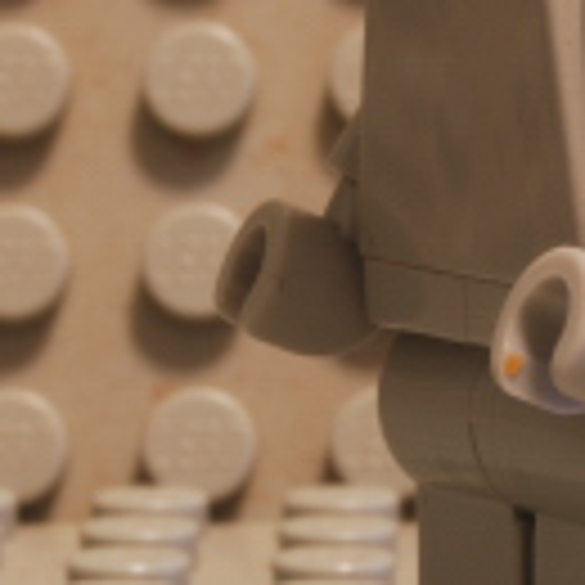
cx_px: 513
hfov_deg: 5.6
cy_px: 144
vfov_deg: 5.6
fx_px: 5985
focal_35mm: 313
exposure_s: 15
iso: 100
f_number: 29
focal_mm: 50
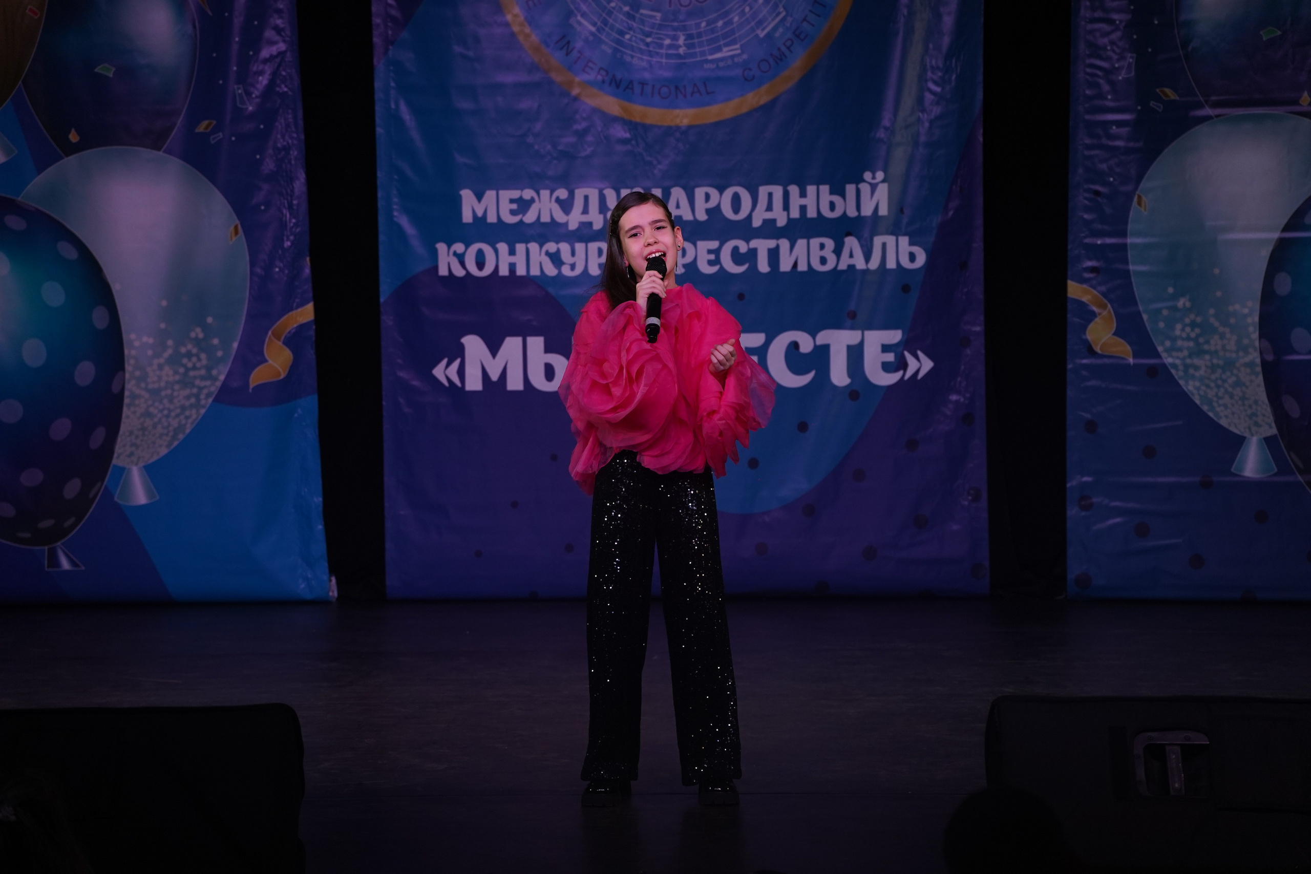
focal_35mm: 131
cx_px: 656
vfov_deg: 10.5
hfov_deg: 15.6
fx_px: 4770
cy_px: 437
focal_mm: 131
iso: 1600
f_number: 5.6
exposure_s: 1/250
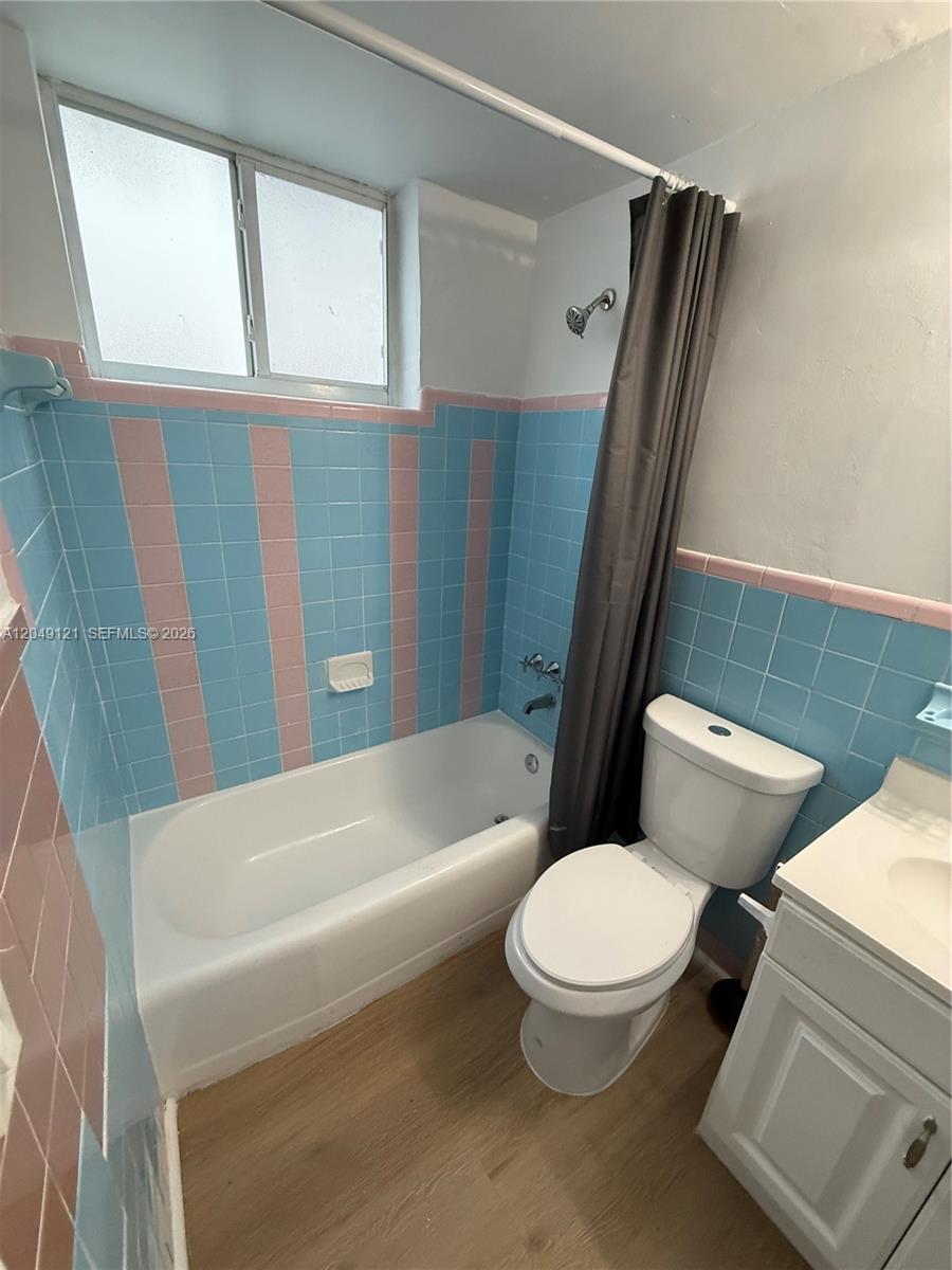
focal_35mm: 14
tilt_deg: -18.7
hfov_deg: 85.7
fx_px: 513
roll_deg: -1.5
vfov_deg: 102.1
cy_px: 635
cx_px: 476
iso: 320
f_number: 2.2
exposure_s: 1/120
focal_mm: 2.22
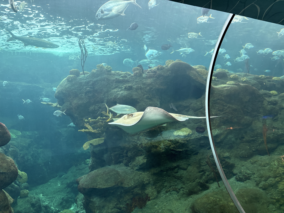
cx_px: 142
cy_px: 106
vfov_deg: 53.1
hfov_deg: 67.3
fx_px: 213
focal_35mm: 26
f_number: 1.6
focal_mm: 5.96
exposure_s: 1/60
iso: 250
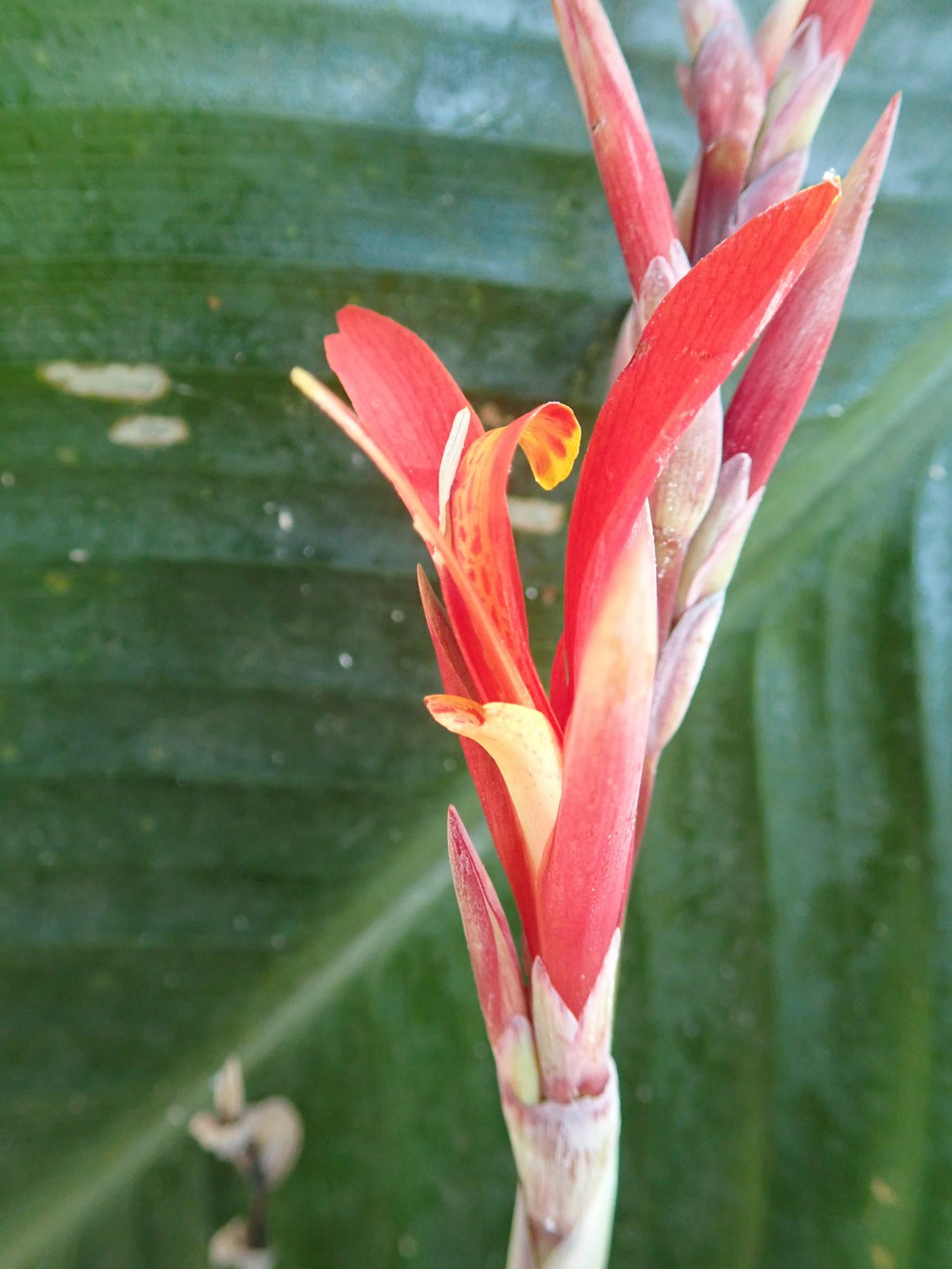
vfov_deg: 60.0
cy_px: 634
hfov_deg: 46.8
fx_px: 1100
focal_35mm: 30
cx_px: 476
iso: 640
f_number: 2.3
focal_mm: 5.5
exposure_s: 1/125
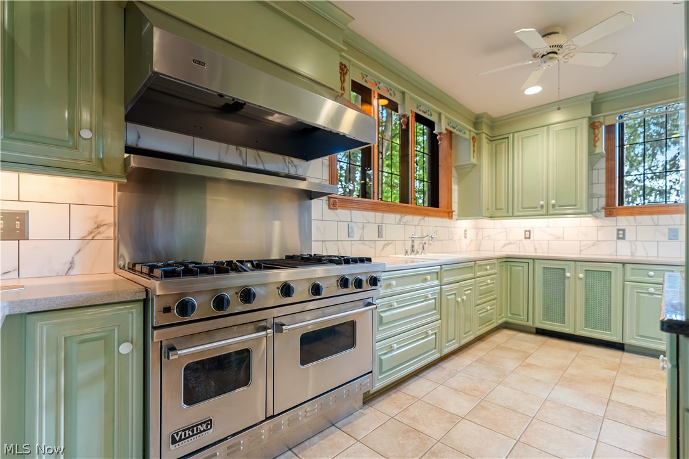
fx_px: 306
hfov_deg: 96.7
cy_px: 230
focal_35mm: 16
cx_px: 344
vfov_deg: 73.7
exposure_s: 1/5
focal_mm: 16
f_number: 2.8
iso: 400
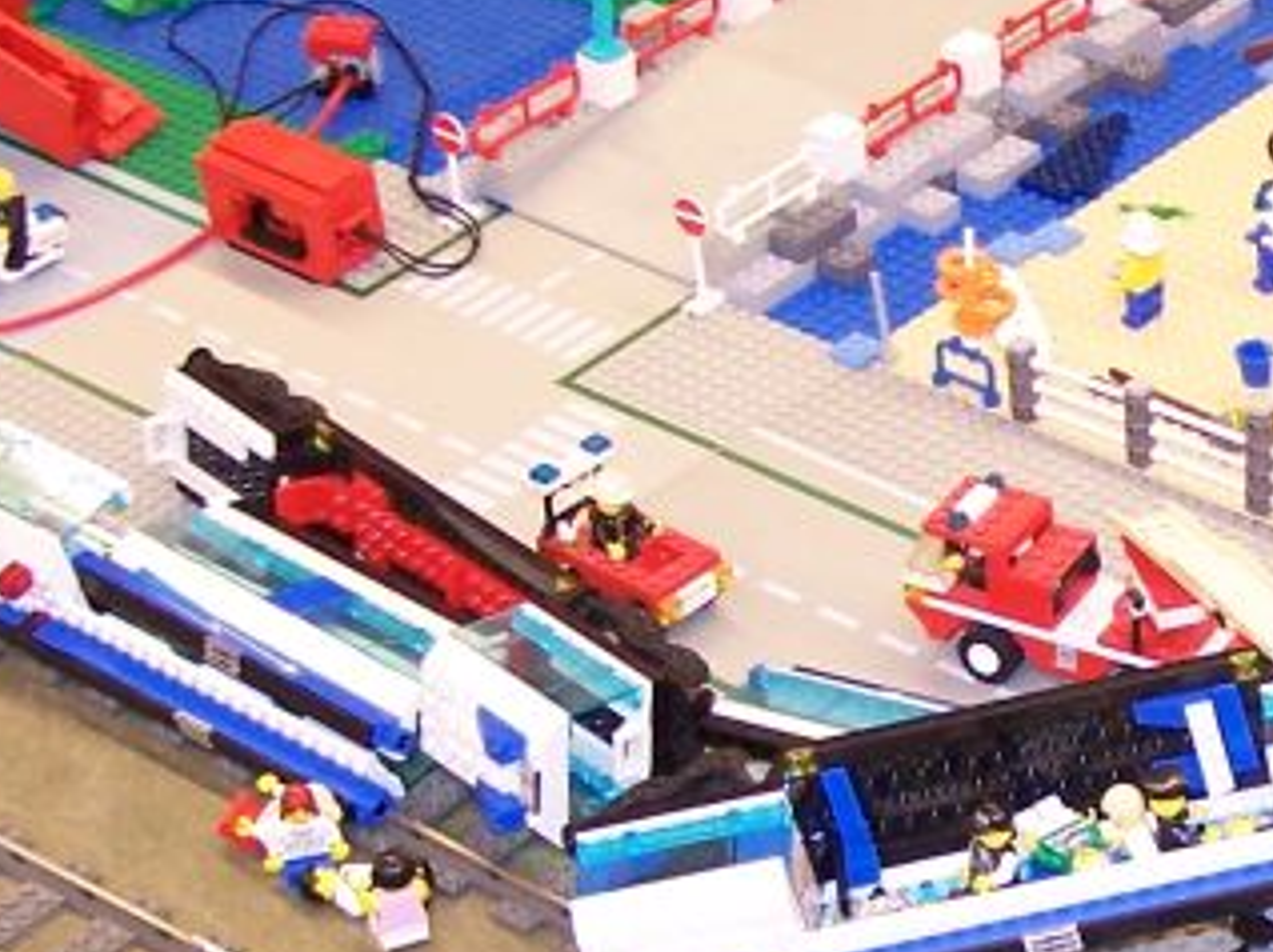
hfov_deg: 15.0
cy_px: 752
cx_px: 1345
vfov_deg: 11.4
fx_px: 4740
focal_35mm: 129
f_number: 2.8
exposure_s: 1/8
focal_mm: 6.7
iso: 140
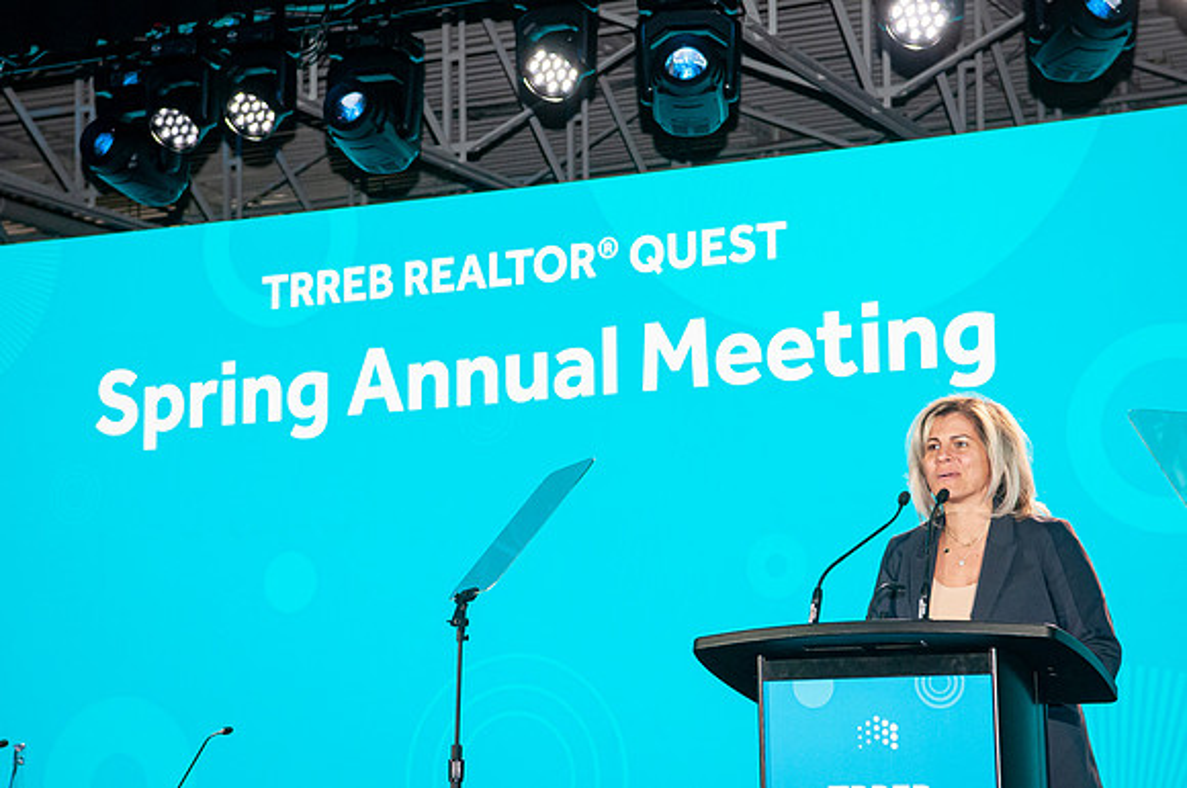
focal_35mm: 82
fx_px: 2716
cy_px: 394
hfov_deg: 24.6
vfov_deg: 16.5
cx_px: 594
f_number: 5
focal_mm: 55
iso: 1600
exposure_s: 1/250
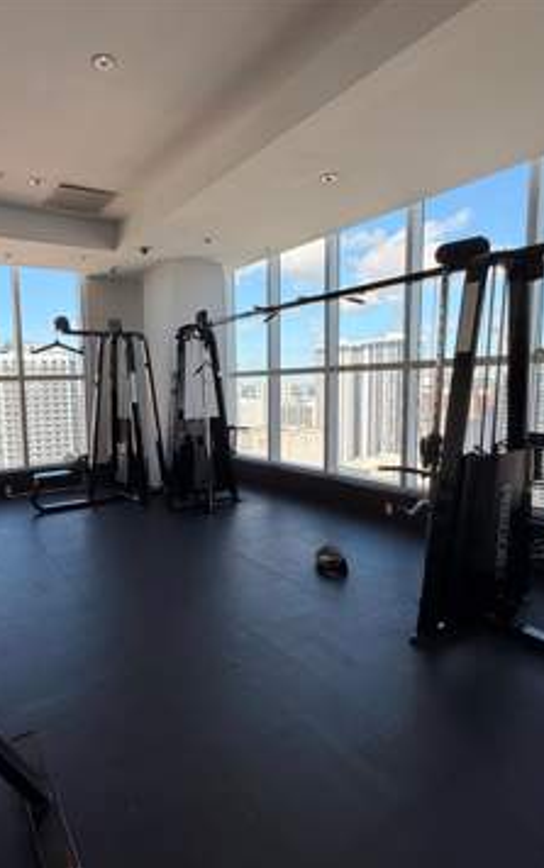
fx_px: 474
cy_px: 432
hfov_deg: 58.4
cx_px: 183
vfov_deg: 85.0
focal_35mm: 20
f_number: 2.2
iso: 64
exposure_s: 1/498
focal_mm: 2.22
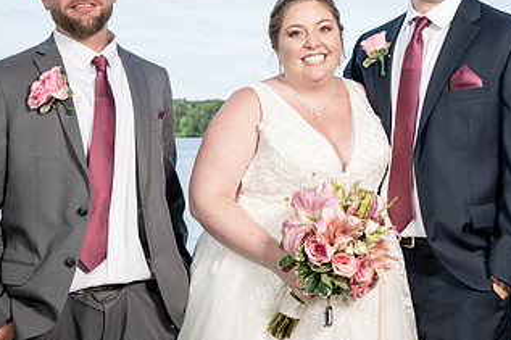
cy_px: 99
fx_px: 1362
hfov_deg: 21.1
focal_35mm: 96
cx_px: 354
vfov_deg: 14.2
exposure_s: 1/200
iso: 100
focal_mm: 48
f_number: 5.6
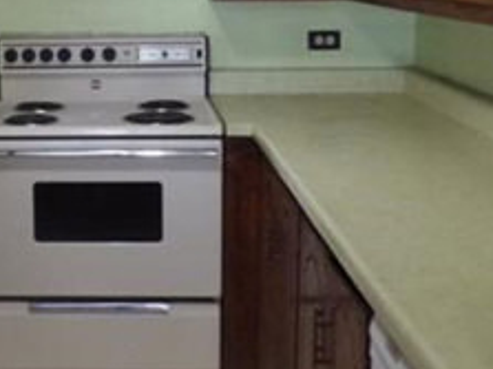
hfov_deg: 28.5
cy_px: 95
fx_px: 939
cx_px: 71
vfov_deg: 22.0
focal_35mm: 66
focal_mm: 4.1
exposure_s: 1/30
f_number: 2.8
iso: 400
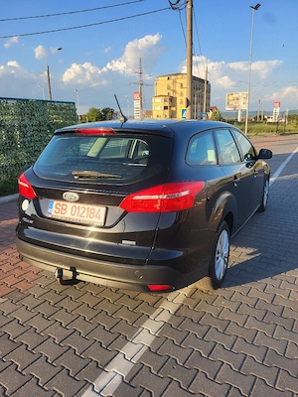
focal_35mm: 26
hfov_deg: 53.1
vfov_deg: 67.3
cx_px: 149
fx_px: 298
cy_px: 198
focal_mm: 5.4
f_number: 1.8
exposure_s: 1/667
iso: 40
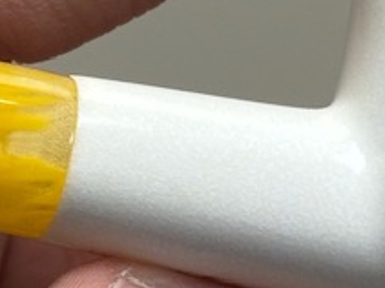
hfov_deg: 6.7
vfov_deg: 5.1
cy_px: 126
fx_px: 3235
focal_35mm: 291
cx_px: -151
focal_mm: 6.86
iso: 64
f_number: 1.78
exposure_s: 1/100
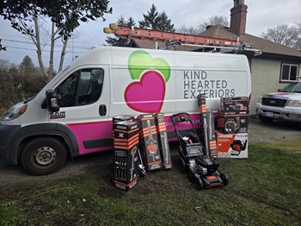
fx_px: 200
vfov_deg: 58.8
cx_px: 150
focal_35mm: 23
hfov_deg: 74.0
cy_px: 113
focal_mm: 5.4
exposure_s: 1/3168
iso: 80
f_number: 1.8
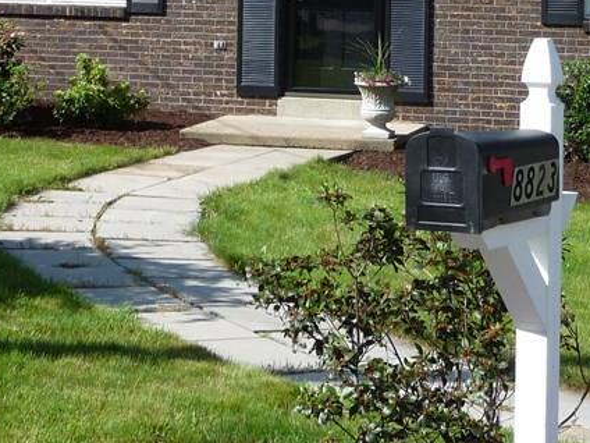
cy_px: -81
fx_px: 1977
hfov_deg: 17.0
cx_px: 341
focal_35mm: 116
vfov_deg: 12.5
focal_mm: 8
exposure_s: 1/500
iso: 100
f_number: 4.2
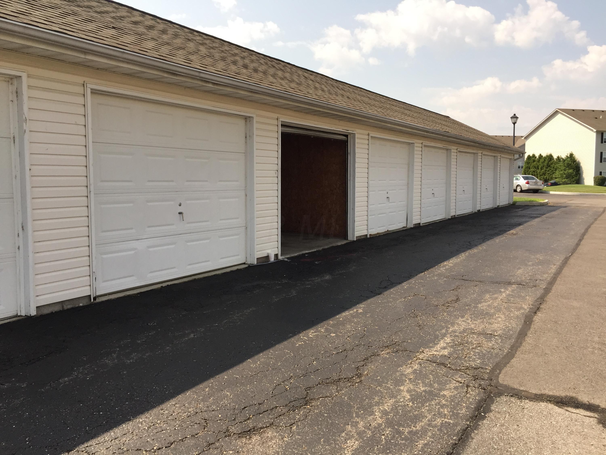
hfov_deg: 61.7
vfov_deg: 48.2
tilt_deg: -6.5
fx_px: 508
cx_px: 303
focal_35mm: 29
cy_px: 228
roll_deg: -1.2
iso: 40
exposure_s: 1/1721
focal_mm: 4.15
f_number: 2.2
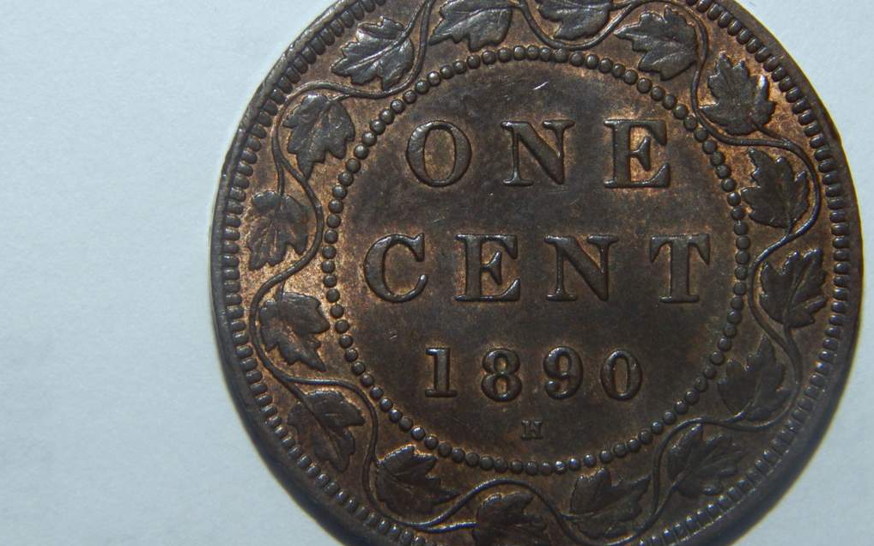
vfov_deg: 6.8
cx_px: 439
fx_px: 4620
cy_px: 275
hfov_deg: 10.8
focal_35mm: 194
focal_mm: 32.8
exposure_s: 1/30
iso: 200
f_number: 10.5
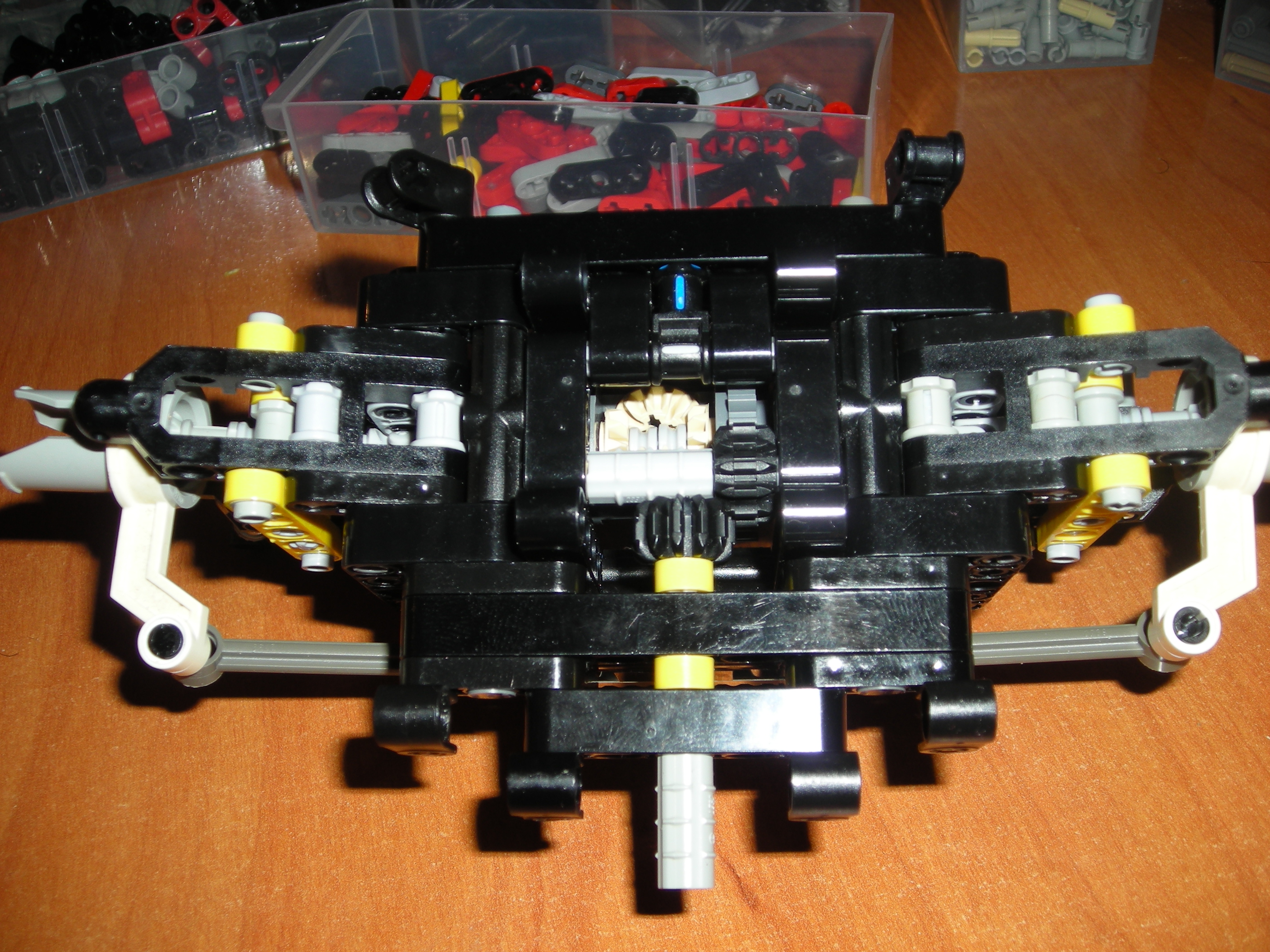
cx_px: 635
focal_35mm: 38
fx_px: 1394
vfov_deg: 37.7
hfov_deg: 49.0
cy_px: 476
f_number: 3.2
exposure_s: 1/60
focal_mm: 6.3
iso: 50
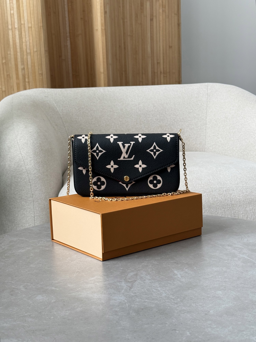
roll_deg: +0.7
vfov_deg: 39.7
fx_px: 473
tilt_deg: -9.8
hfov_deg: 30.3
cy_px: 171
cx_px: 128
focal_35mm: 48
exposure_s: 1/60
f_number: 1.78
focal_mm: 6.76
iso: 125
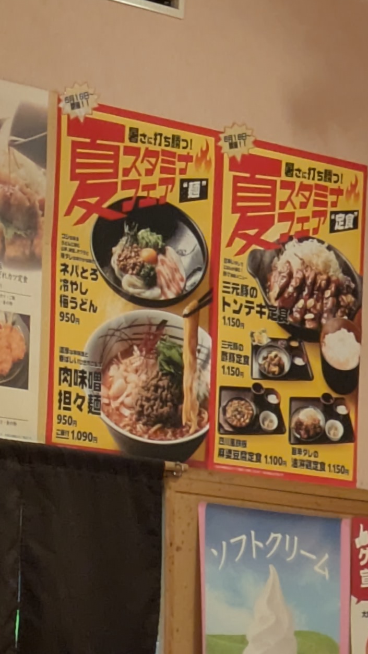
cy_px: 714
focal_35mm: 205
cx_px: -104
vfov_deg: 10.4
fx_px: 3558
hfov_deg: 5.9
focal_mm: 5.43
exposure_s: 1/40
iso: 168
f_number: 1.89
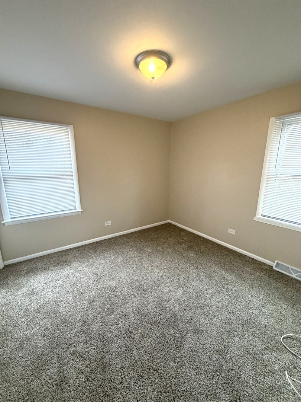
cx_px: 150
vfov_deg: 102.1
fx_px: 162
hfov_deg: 85.7
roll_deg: +0.0
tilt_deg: -11.9
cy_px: 201
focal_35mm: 14
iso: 250
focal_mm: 2.22
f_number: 2.2
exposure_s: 1/60
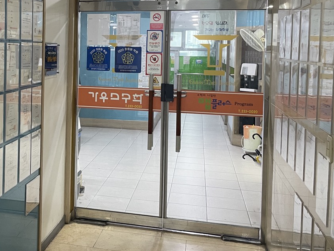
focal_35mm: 49
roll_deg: -1.6
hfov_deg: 37.3
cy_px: 68
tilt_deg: -1.2
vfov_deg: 29.3
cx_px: 58
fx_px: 473
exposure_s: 1/60
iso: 160
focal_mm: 4.2
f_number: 1.6
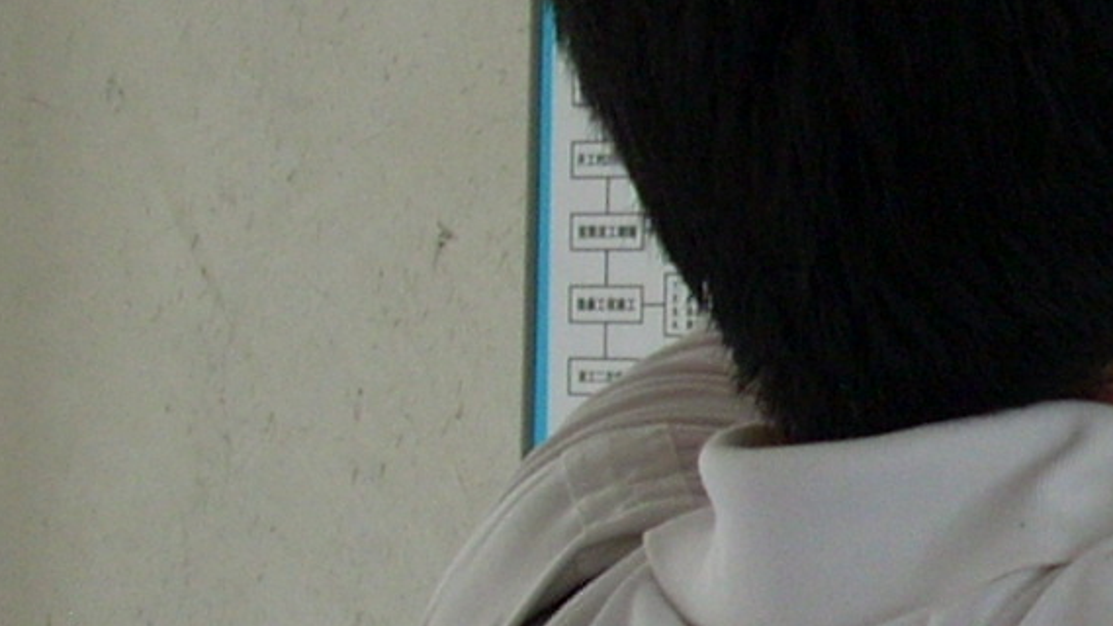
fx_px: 4279
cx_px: 1553
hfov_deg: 14.1
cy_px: 203
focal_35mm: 145
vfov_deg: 8.4
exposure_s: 1/30
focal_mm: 6.2
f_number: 2.8
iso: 124
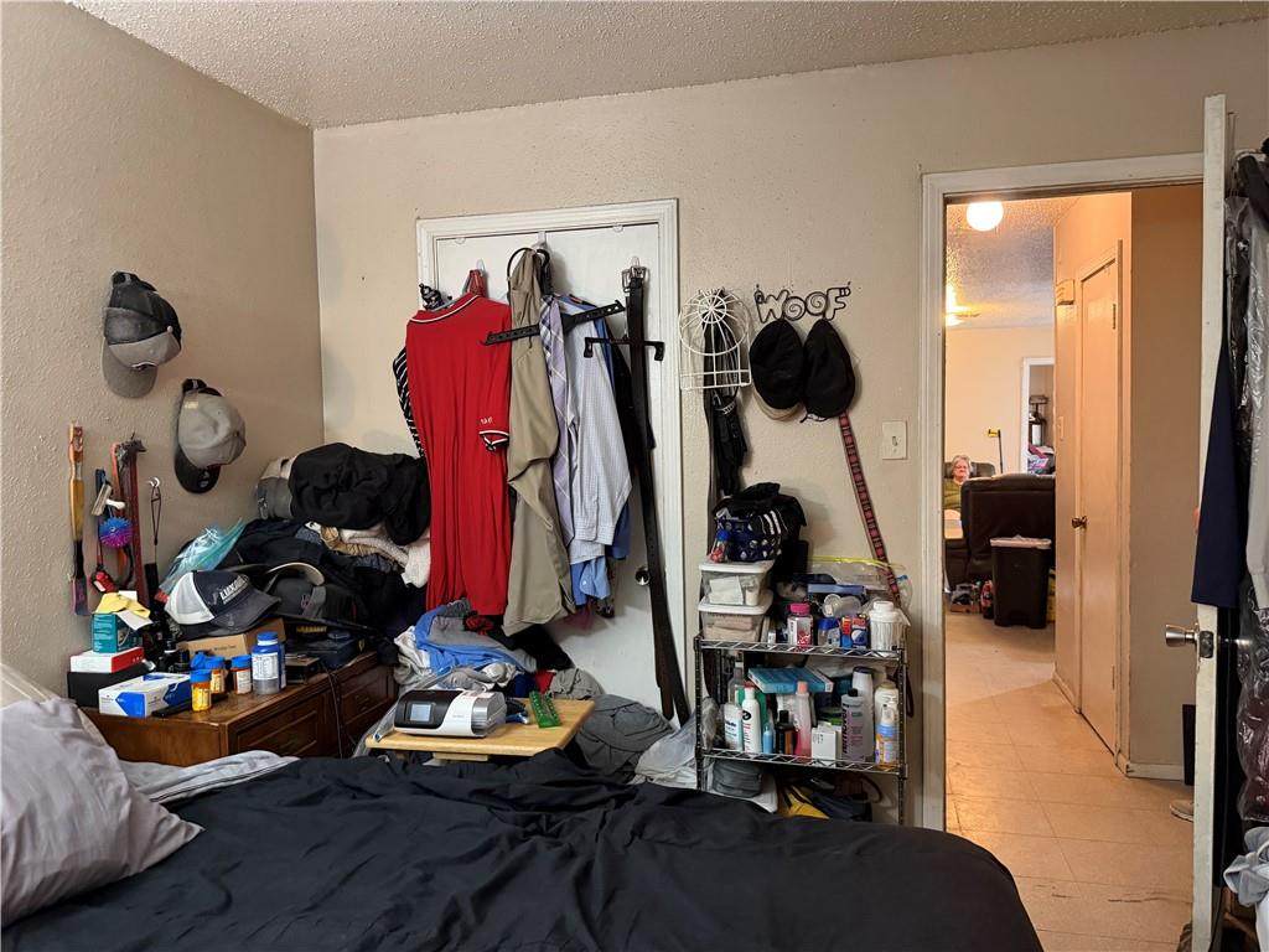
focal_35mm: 24
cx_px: 634
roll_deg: +1.1
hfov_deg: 71.6
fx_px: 880
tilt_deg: -4.2
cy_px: 476
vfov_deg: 56.8
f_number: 1.78
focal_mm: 6.76
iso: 640
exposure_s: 1/40
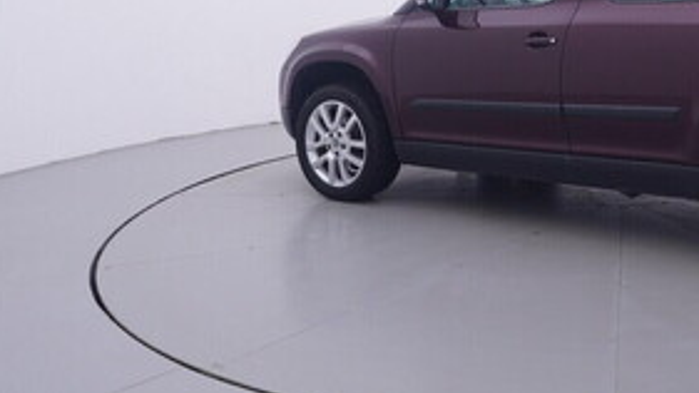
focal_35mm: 46
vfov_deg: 25.1
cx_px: 628
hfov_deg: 41.1
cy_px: 31
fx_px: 853
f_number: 5
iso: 200
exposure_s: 1/80
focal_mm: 15
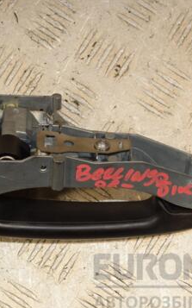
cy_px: 152
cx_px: 77
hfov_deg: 14.5
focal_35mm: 90
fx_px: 753
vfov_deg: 23.1
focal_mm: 35
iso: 800
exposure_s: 1/200
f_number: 9
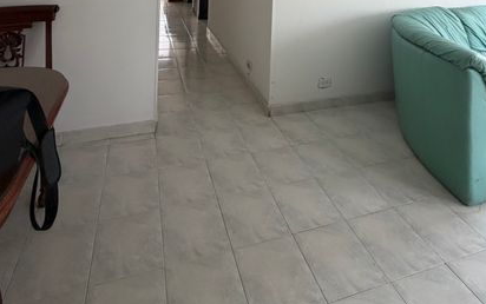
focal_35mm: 24
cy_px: -52
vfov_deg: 38.9
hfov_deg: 74.7
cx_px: 236
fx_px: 318
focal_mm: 2.22
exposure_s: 1/121
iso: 100
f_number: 2.2
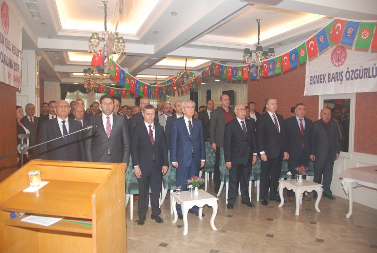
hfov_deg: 67.3
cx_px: 188
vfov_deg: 48.1
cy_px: 126
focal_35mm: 27
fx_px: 283
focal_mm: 18
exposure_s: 1/60
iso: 200
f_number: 4
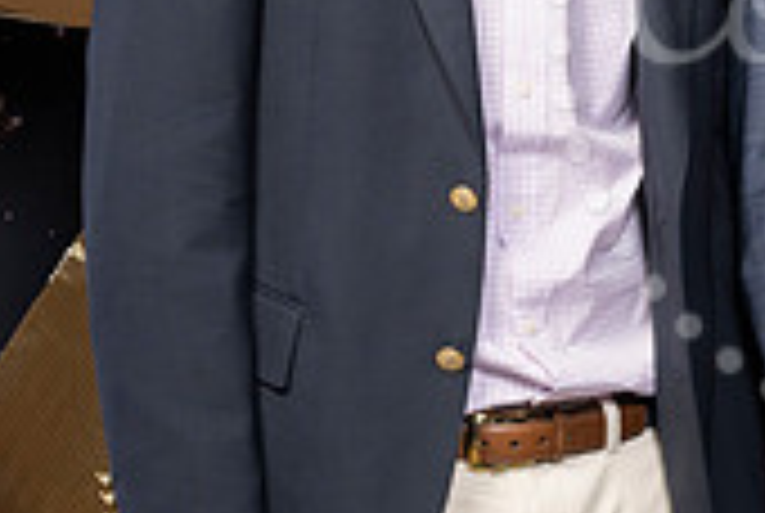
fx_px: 3406
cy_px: 16
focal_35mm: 160
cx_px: 976
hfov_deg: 12.4
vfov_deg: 8.6
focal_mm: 47
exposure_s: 1/160
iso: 320
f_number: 9
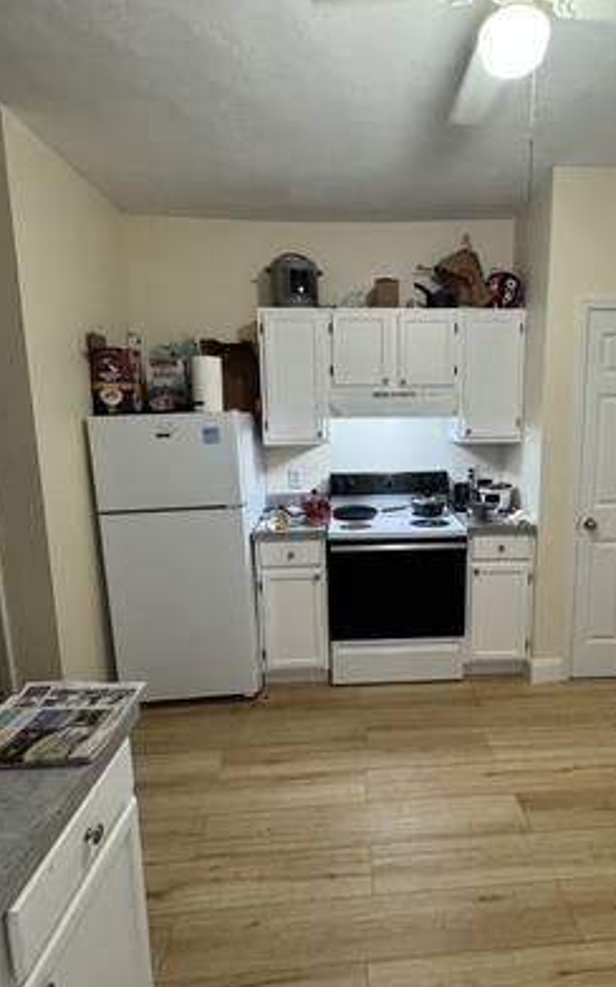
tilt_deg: -8.0
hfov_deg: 61.4
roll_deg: +0.6
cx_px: 380
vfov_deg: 88.0
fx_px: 511
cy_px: 490
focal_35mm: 19
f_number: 2.2
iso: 250
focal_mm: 2.22
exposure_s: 1/60
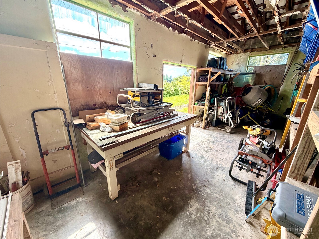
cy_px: 120
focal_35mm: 14
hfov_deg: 102.1
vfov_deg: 85.7
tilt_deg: -17.1
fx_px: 129
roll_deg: +0.6
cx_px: 160
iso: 125
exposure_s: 1/121
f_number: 2.2
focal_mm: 2.22
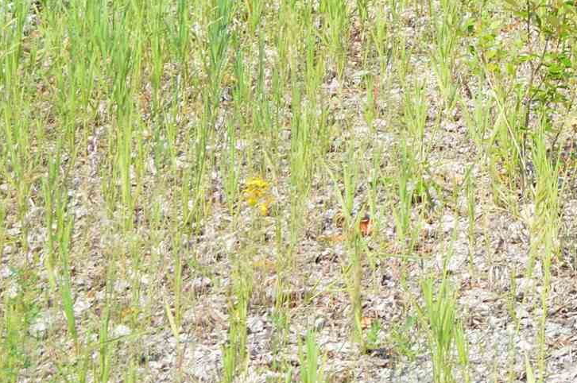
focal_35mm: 184
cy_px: -385
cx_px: 965
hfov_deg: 10.6
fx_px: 2947
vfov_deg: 7.2
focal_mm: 29
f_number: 7.1
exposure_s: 1/200
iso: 100
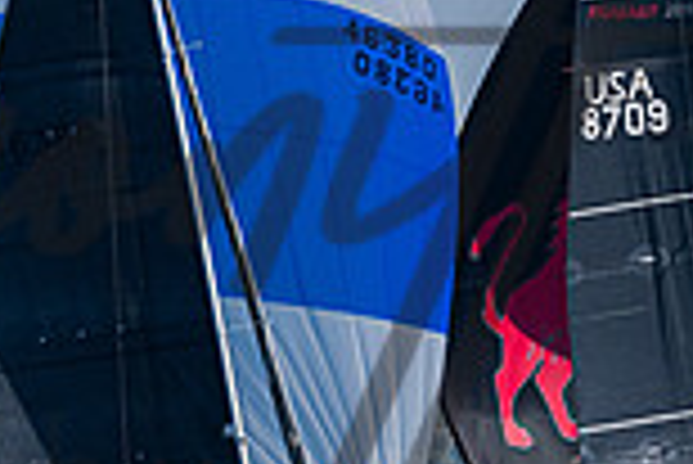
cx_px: 406
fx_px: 38208
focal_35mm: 1983
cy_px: -124
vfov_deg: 0.7
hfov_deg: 1.0
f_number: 6.3
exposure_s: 1/6400
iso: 400
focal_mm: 400
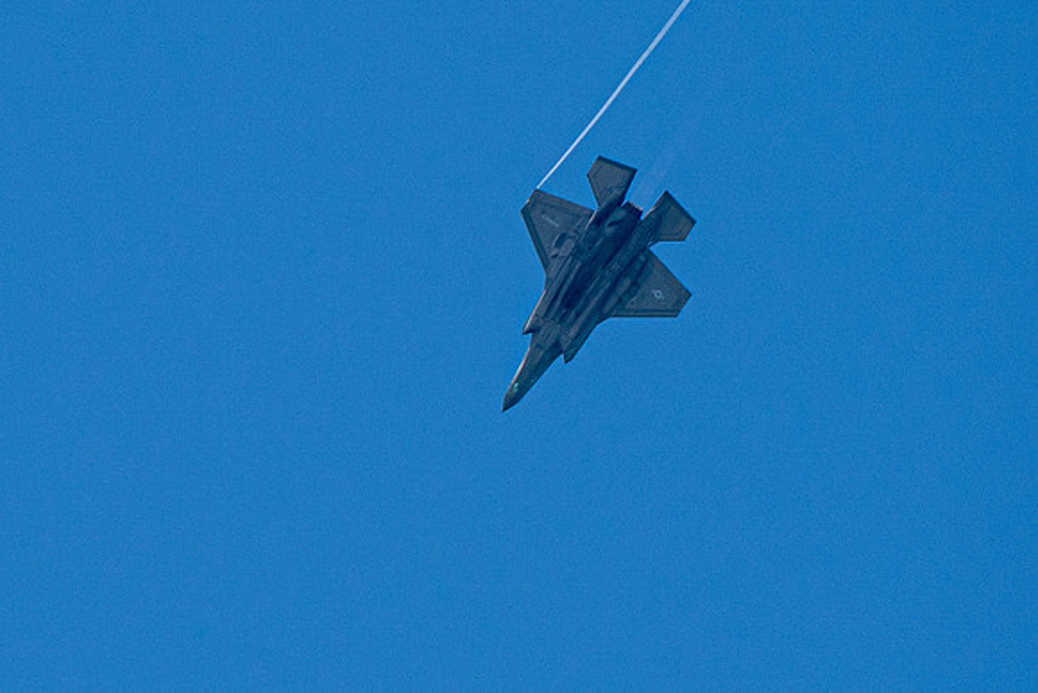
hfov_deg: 1.8
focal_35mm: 1130
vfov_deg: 1.2
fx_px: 32584
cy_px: 360
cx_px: 202
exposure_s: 1/1250
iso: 640
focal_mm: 400
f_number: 10
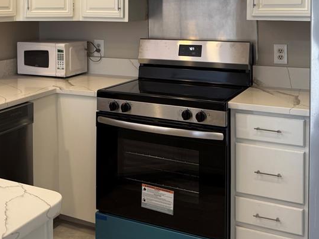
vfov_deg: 30.1
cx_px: 122
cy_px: 22
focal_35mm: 46
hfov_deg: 41.0
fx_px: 424
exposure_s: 1/60
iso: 125
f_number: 1.78
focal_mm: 6.76
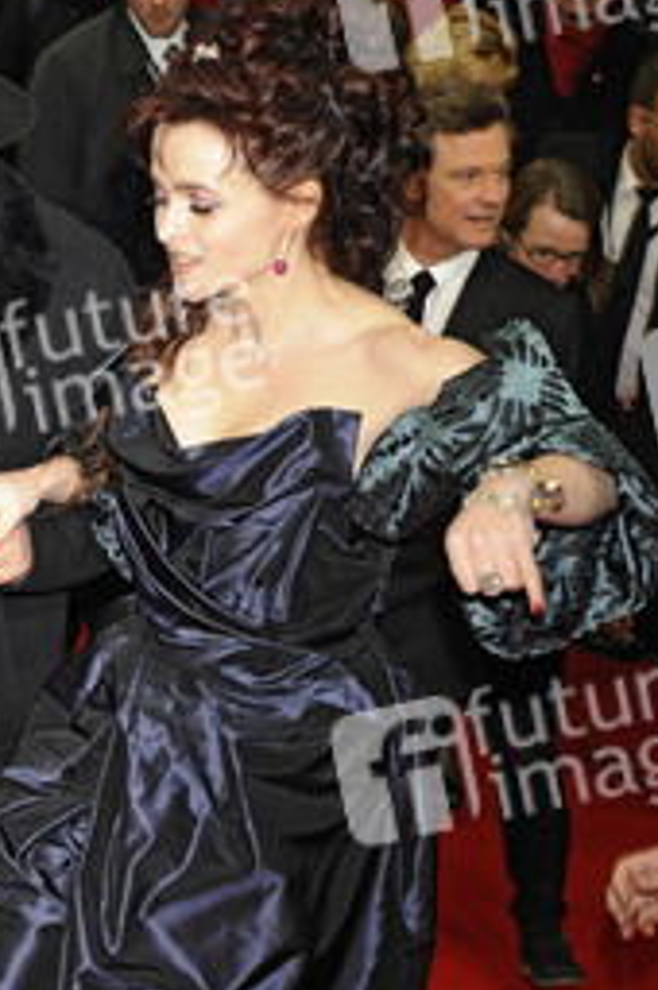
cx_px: 178
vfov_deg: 21.0
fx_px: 2666
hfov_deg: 14.0
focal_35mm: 97
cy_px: 561
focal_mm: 62
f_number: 6.3
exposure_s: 1/200
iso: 1600
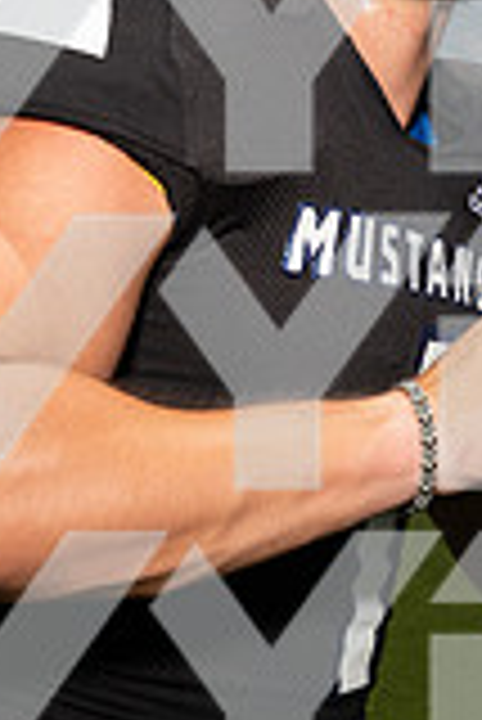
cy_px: 356
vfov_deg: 22.6
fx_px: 1803
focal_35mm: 90
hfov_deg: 15.1
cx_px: 387
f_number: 13
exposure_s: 1/250
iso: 100
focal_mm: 32
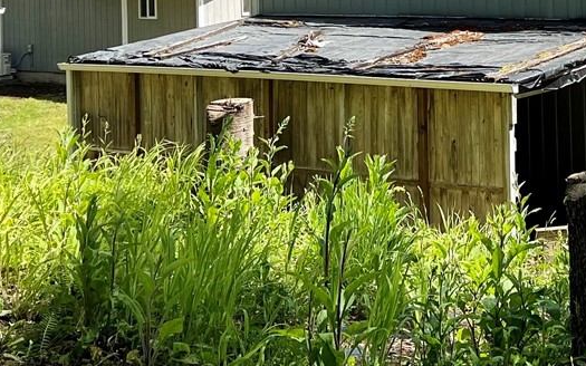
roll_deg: +2.0
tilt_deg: -0.8
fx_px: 1341
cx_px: 512
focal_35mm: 84
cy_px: -89
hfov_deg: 24.0
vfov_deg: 14.9
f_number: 1.5
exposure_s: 1/3831
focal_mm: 5.7
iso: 50
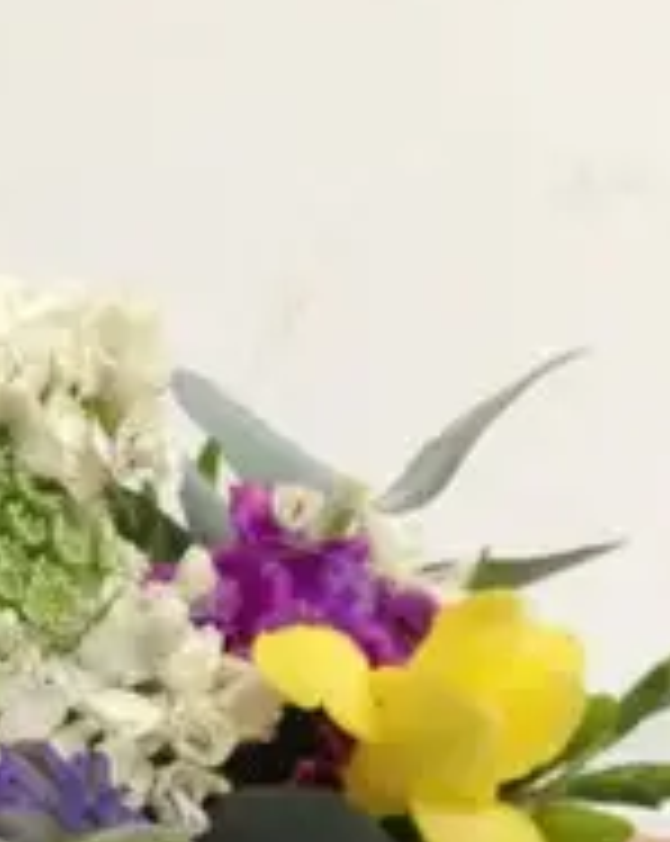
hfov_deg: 14.8
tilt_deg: -22.8
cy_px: 1132
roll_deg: -1.3
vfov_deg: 17.5
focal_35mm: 102
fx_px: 2534
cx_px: 13
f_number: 2.4
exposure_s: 1/20
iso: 100
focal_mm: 4.28
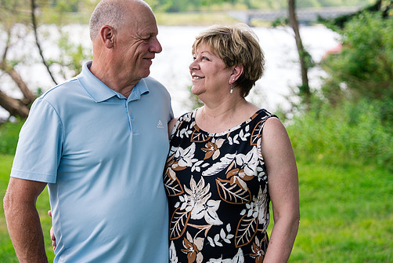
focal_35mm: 67
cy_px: 117
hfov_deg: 30.1
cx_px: 196
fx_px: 732
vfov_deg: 20.3
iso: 100
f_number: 2.8
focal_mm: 58
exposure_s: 1/250
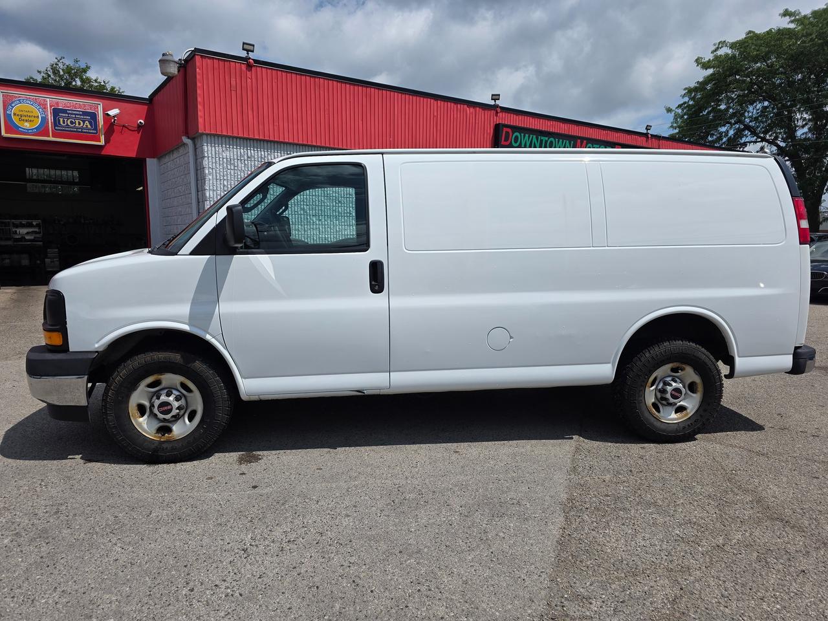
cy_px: 310
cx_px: 414
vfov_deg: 58.9
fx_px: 550
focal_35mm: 23
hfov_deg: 73.9
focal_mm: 6.3
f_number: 1.7
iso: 50
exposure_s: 1/7944
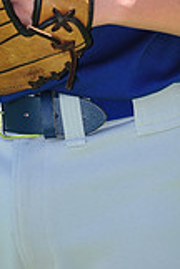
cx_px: 90
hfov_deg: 1.9
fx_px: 5385
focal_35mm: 718
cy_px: -191
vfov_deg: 2.9
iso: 200
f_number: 5.6
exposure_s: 1/320
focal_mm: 200
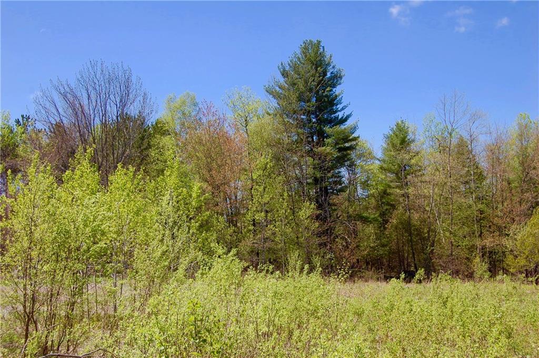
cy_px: 179
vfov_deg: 28.0
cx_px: 270
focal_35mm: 48
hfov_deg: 41.2
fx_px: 718
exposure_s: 1/250
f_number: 8
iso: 200
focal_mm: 32
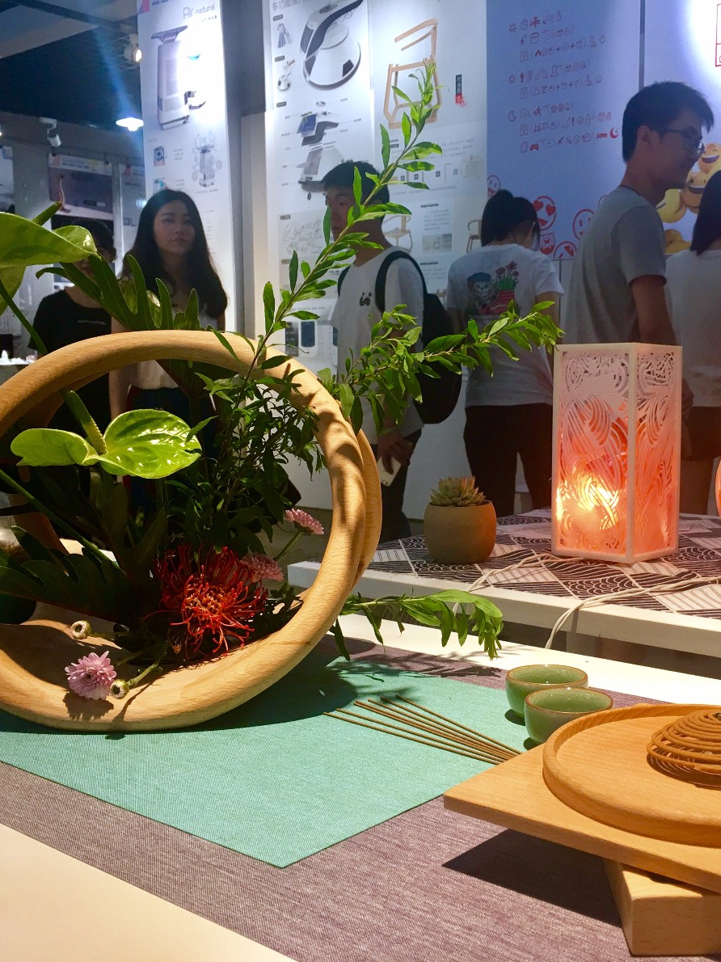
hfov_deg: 36.5
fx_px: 1083
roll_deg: +0.8
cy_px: 482
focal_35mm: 39
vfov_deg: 47.9
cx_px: 471
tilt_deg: -5.4
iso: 25
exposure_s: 1/33
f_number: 2.2
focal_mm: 4.15
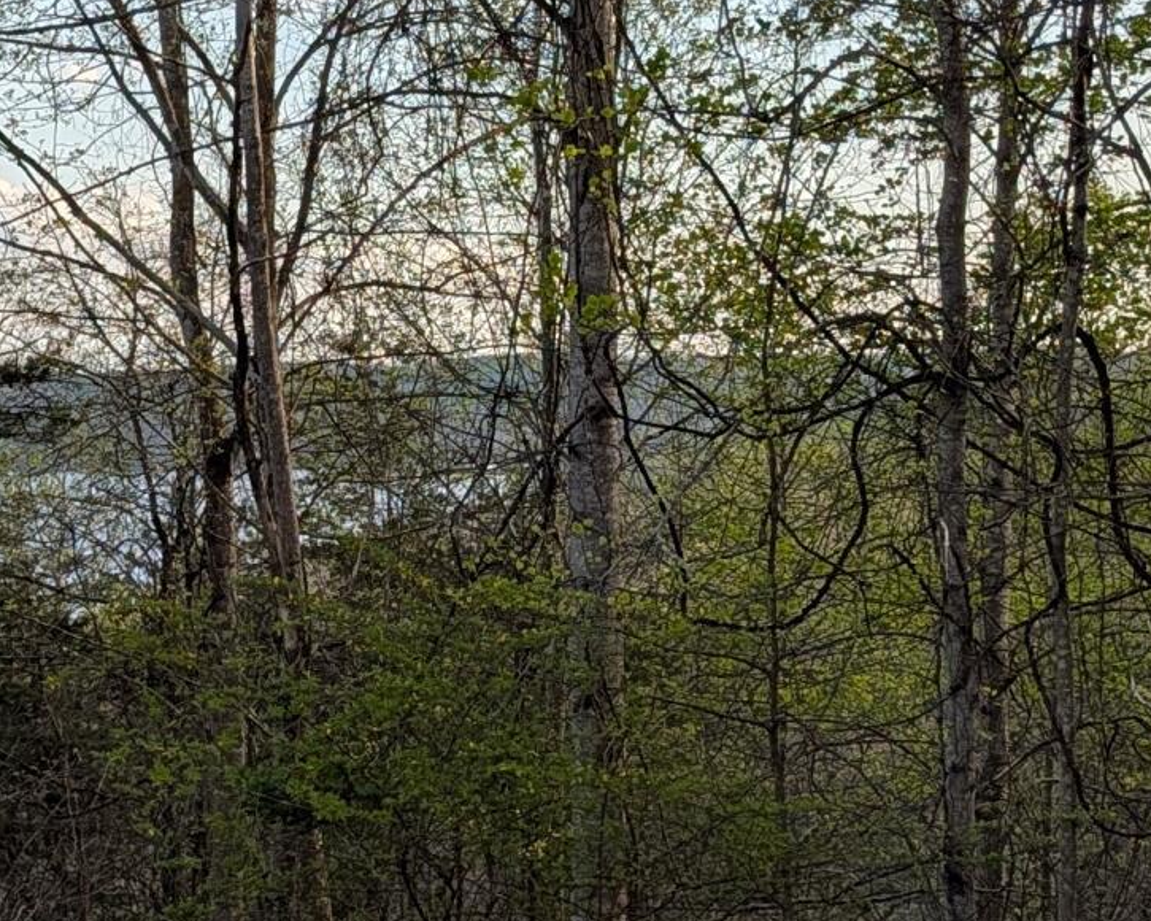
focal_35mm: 97
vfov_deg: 15.8
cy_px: 564
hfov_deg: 16.3
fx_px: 3304
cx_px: -975
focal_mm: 6.9
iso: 20
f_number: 1.68
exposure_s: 1/459
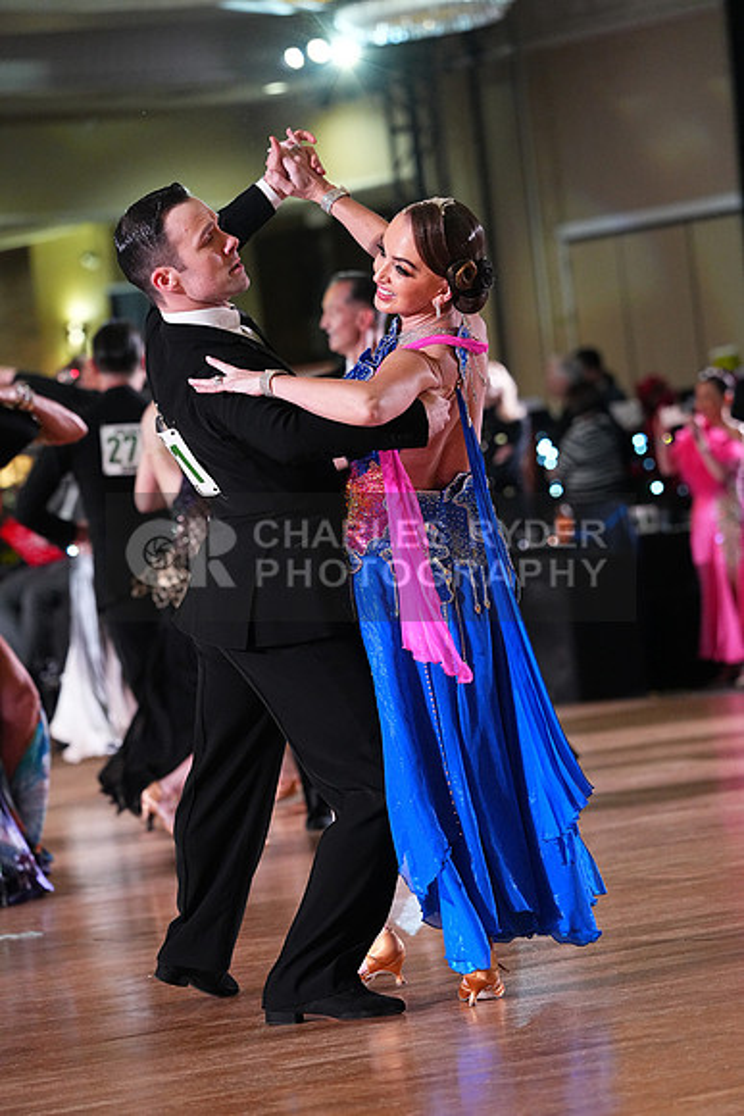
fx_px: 5019
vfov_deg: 12.7
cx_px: 372
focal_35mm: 162
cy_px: 558
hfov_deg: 8.5
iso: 6400
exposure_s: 1/400
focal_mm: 162
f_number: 4.5
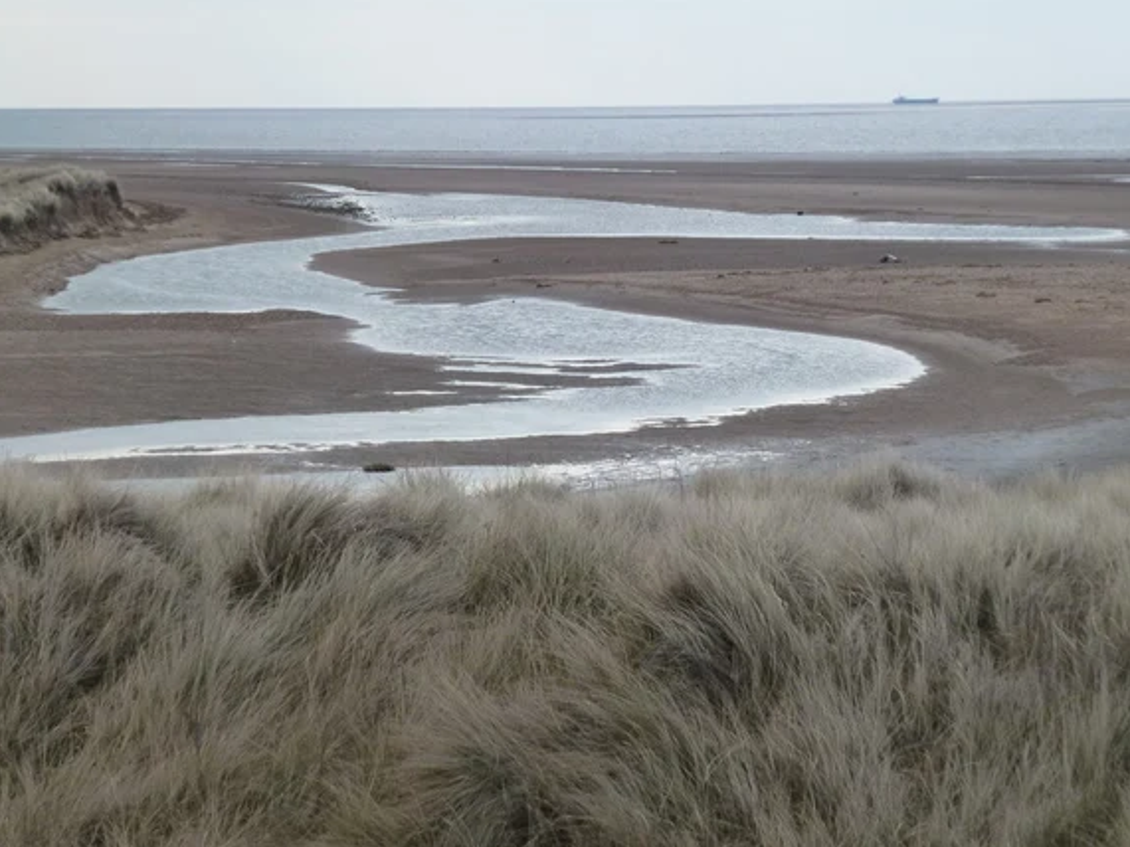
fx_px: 5907
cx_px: 587
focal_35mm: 181
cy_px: 410
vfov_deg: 8.2
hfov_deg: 10.9
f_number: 5.3
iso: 160
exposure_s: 1/400
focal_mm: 27.7
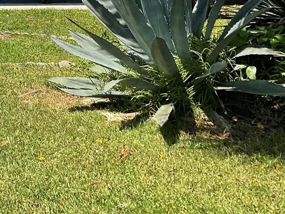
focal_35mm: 76
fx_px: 626
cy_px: -54
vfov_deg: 18.2
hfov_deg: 23.1
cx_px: -74
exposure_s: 1/1848
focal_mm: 3
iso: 16
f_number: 1.8
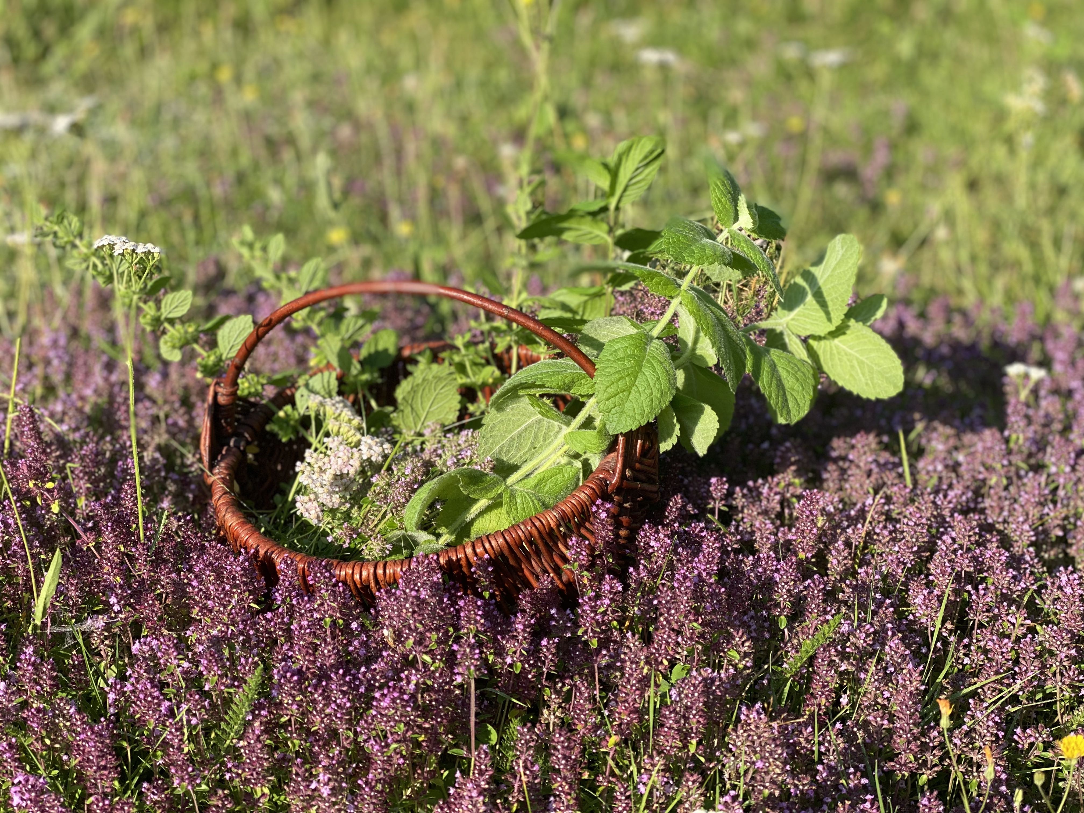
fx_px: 1628
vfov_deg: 28.0
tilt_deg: -20.1
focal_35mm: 52
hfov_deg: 36.8
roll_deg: -4.3
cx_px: 542
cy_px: 406
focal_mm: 6
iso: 20
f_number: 2
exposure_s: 1/695
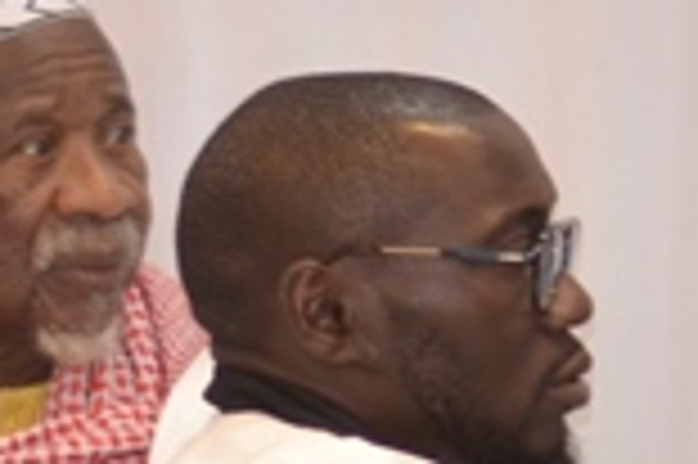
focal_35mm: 692
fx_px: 13403
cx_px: 162
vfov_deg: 2.0
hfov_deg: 3.0
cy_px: 721
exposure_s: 1/50
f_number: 4
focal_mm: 70
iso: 640
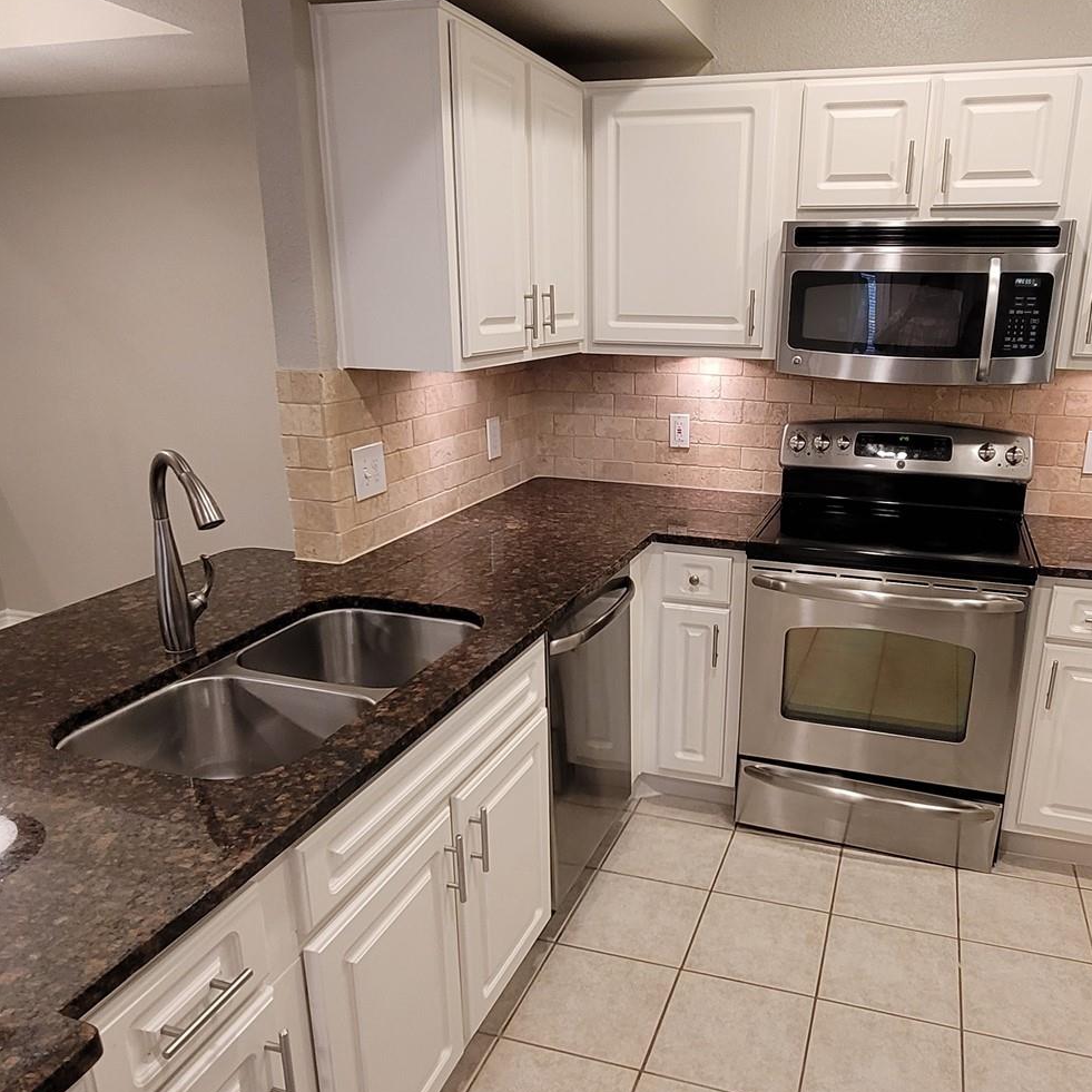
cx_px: 657
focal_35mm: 24
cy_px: 608
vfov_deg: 64.8
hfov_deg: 64.4
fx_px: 857
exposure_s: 1/60
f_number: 2.2
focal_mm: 2.2
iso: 250
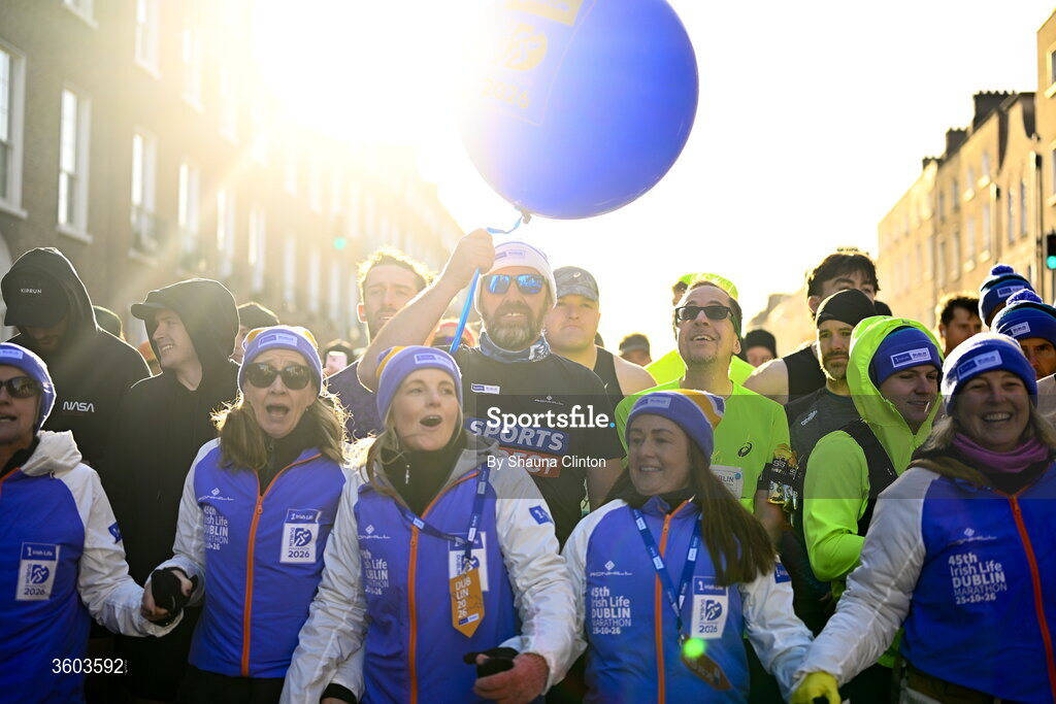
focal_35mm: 50
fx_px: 1467
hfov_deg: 39.6
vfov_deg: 27.0
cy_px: 352
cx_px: 528
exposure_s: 1/1250
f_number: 1.8
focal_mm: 50
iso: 125
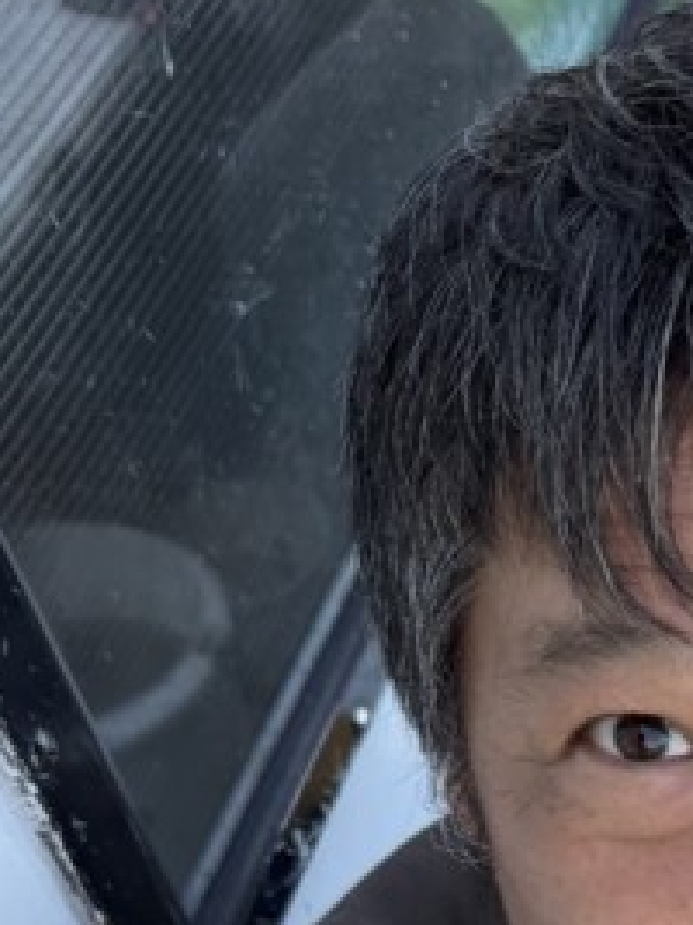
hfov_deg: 18.3
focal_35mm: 72
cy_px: 1178
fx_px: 1923
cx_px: 1015
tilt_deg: -56.8
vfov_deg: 24.0
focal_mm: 6.76
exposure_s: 1/683
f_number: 1.78
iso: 100
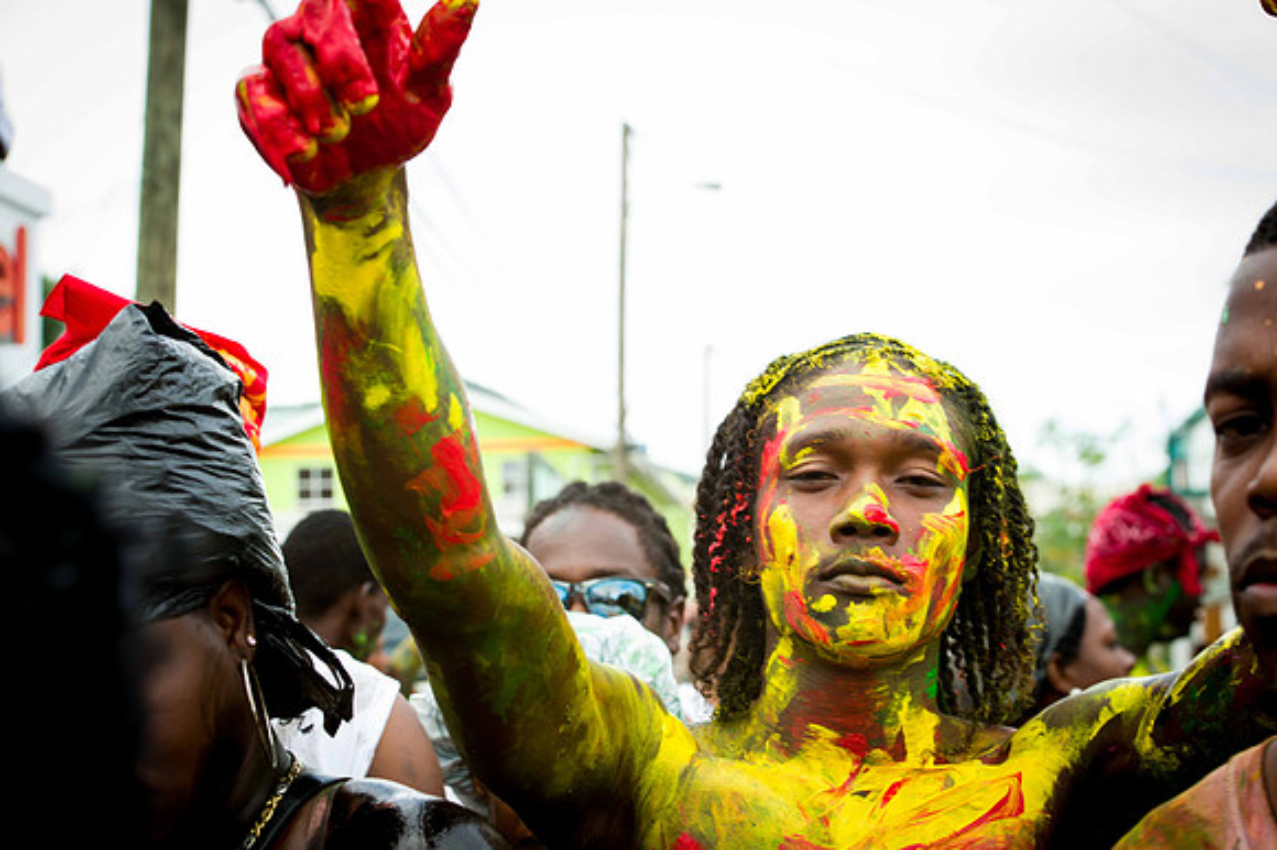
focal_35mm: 70
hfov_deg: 28.9
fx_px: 2482
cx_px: 638
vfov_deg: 19.4
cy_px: 425
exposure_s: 1/125
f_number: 9
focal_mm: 70
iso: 450
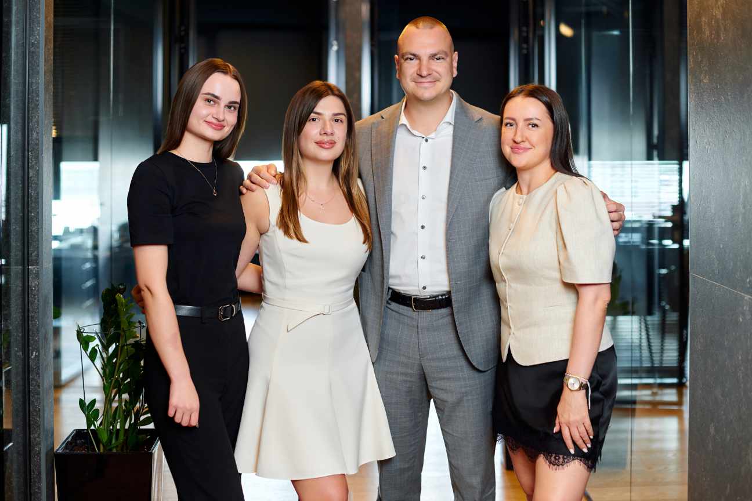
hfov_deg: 39.6
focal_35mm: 50
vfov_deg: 27.0
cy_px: 250
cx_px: 376
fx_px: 1044
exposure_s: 1/160
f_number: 2.5
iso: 500
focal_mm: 50
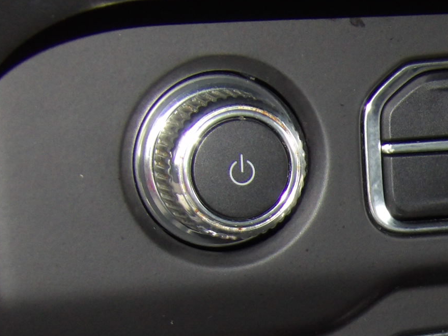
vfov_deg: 7.9
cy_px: 427
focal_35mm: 186
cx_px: 575
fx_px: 2407
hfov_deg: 10.4
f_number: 4
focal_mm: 11.1
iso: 200
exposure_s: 1/33
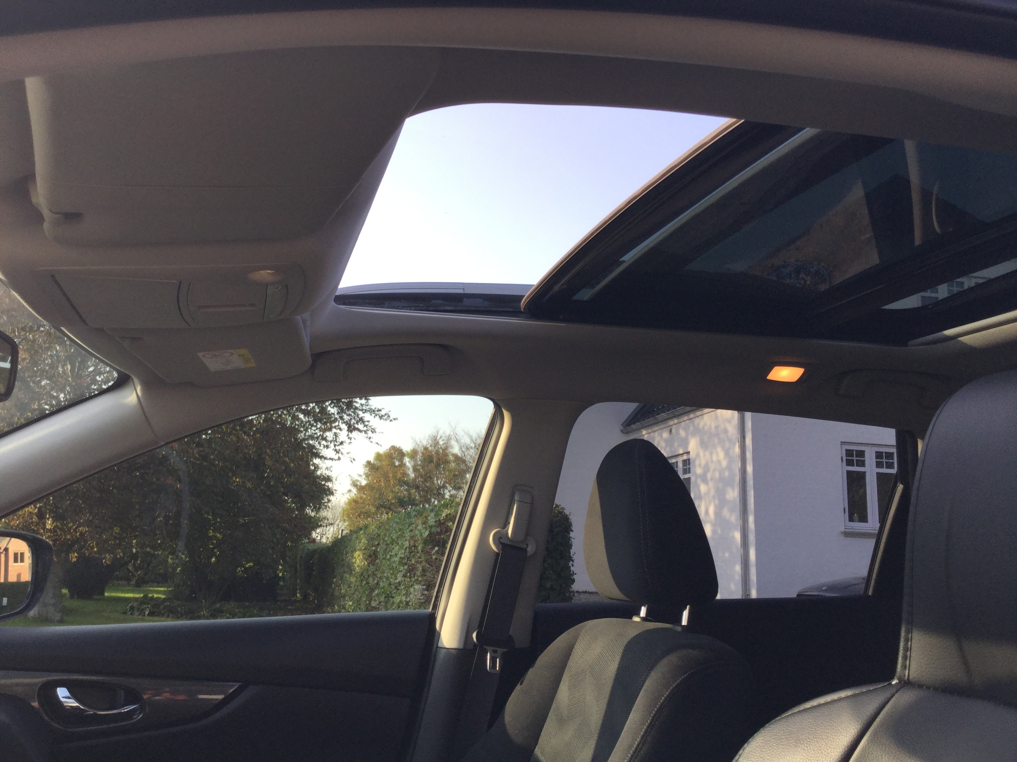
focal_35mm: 31
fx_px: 911
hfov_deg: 58.4
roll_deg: -2.7
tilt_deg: +10.3
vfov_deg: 45.4
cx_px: 508
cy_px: 381
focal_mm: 3.3
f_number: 2.4
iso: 25
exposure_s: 1/318
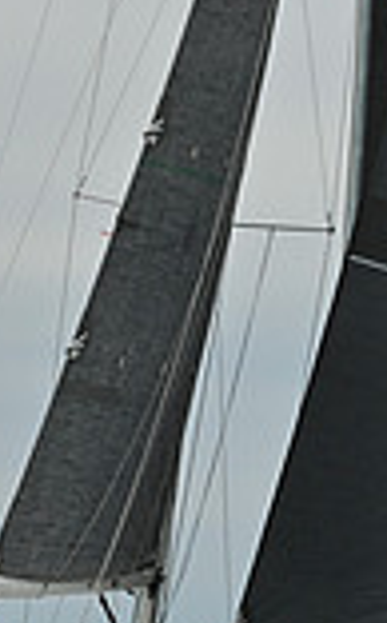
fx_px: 4505
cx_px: 201
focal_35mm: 266
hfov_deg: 4.9
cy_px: -48
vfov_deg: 7.9
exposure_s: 1/1000
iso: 320
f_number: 10
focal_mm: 70
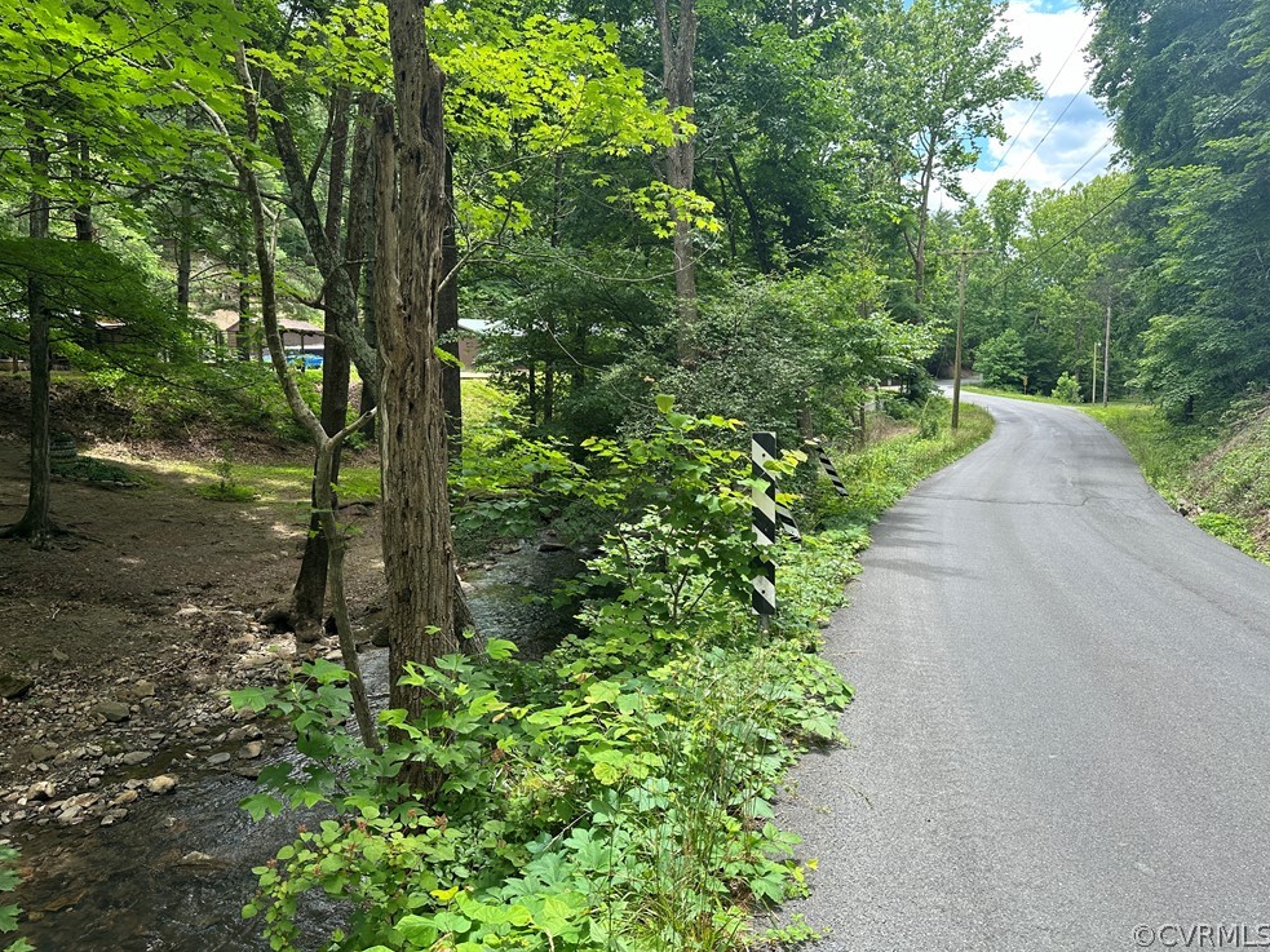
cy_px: 460
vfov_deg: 54.9
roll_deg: +0.5
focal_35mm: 25
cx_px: 618
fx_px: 917
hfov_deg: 69.4
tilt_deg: -5.8
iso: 80
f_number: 1.78
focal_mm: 6.86
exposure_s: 1/709
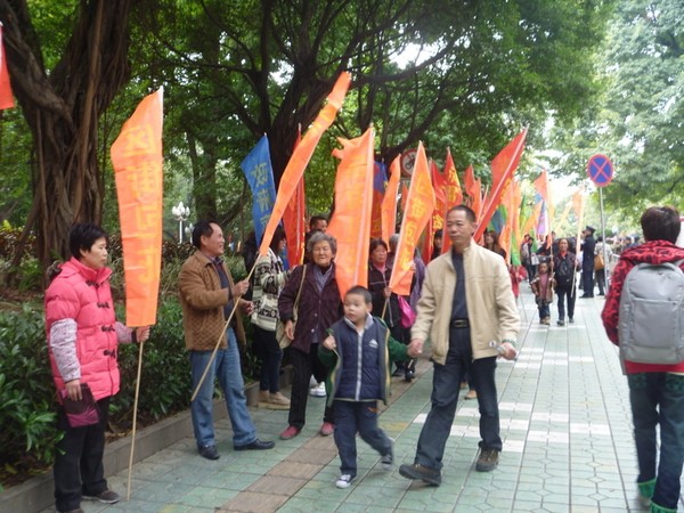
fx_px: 692
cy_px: 256
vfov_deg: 40.7
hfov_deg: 52.6
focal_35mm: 35
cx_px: 342
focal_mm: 6.3
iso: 100
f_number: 3.5
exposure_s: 1/30
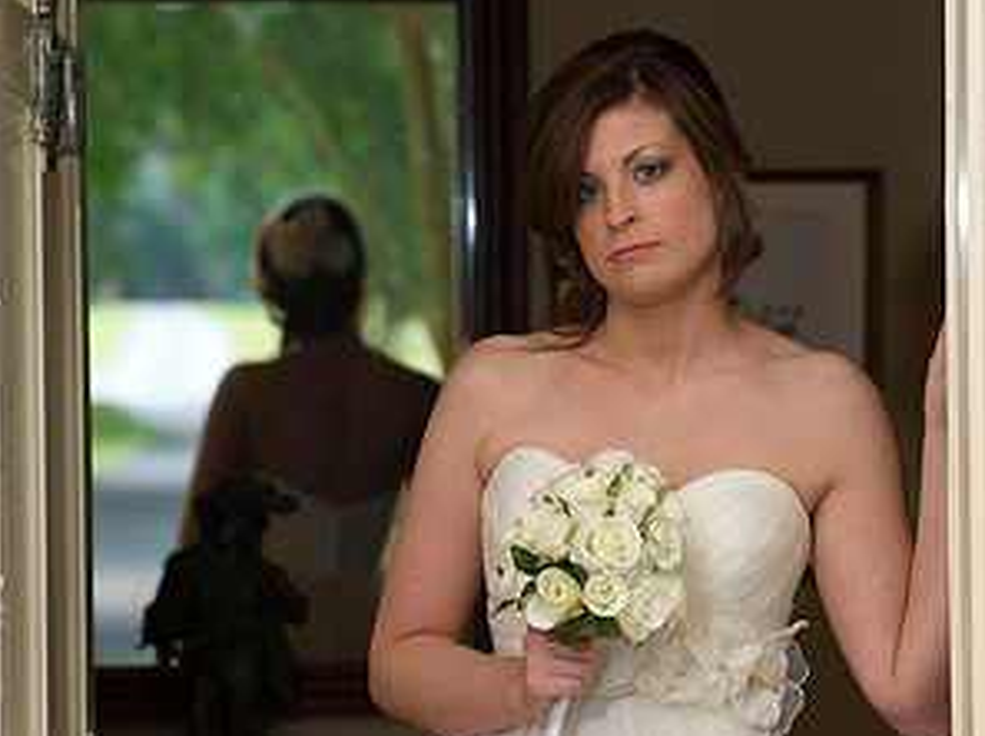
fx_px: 5798
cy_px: 494
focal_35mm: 204
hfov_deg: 9.7
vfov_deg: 7.3
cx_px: 492
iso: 500
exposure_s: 1/250
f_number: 4.5
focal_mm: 140
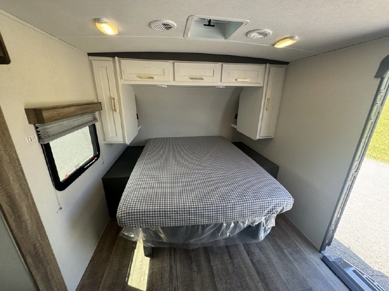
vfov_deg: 85.7
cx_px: 194
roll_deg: -0.9
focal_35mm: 14
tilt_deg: -19.9
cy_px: 146
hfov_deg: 102.1
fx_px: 157
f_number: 2.2
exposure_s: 1/99
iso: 64
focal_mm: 2.22
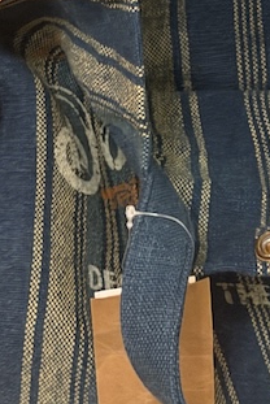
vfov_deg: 11.7
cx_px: 247
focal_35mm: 171
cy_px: -85
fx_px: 1919
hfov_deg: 8.0
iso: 640
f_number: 1.78
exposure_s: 1/24
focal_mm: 6.76
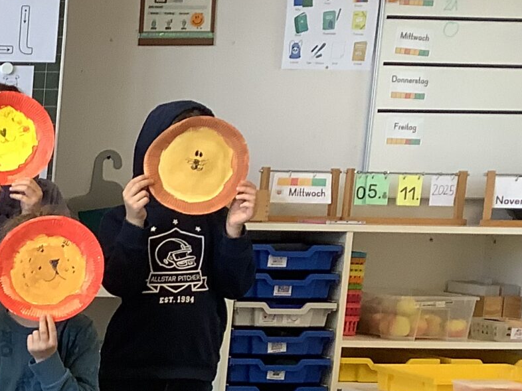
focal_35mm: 101
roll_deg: -1.3
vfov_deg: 14.2
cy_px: 470
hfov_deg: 17.0
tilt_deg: -14.3
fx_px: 1523
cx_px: -325
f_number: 2.4
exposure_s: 1/50
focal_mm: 3.3
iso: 100
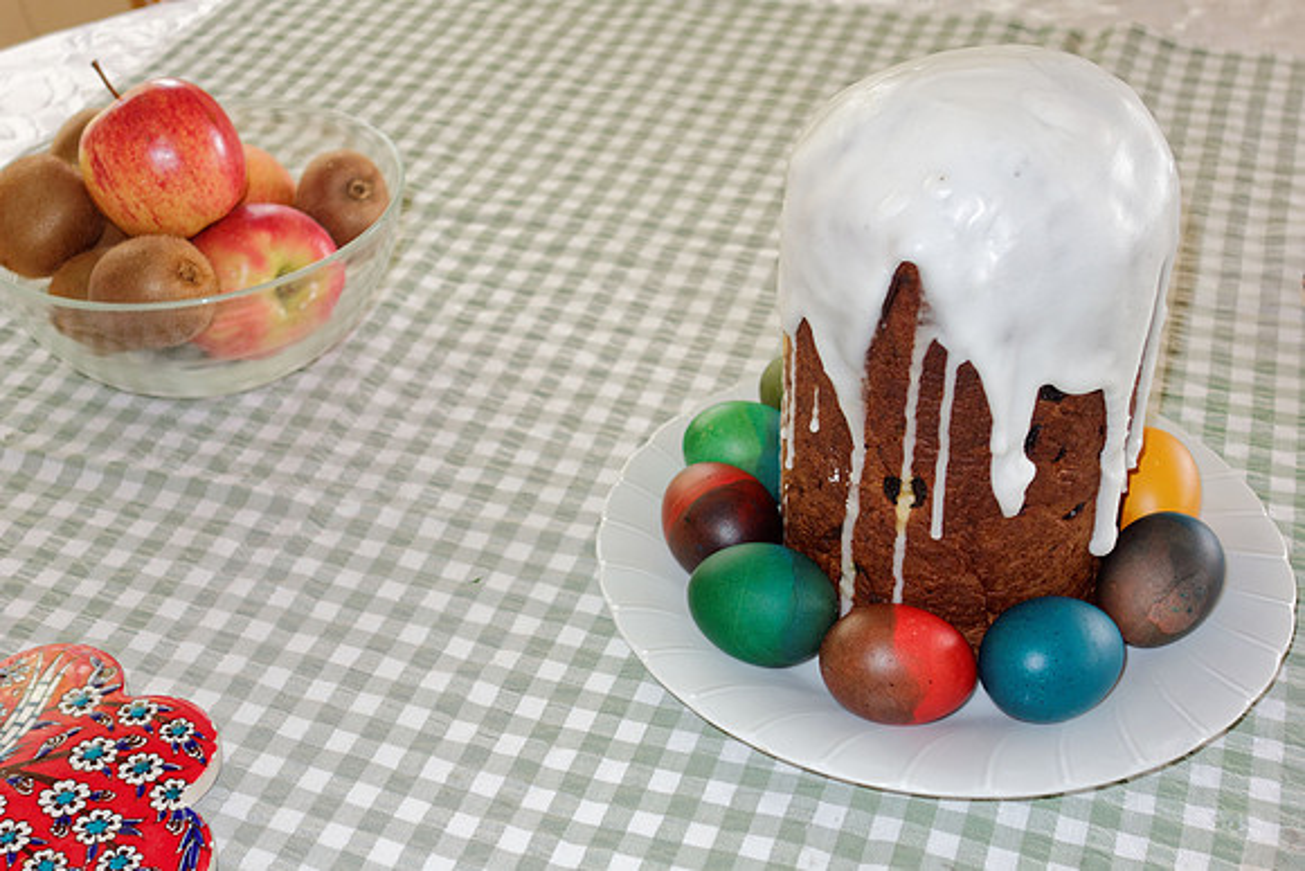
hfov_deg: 40.3
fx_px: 1777
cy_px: 436
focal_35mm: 49
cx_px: 652
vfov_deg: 27.5
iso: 125
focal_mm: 18.02
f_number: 3.2
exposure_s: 1/50
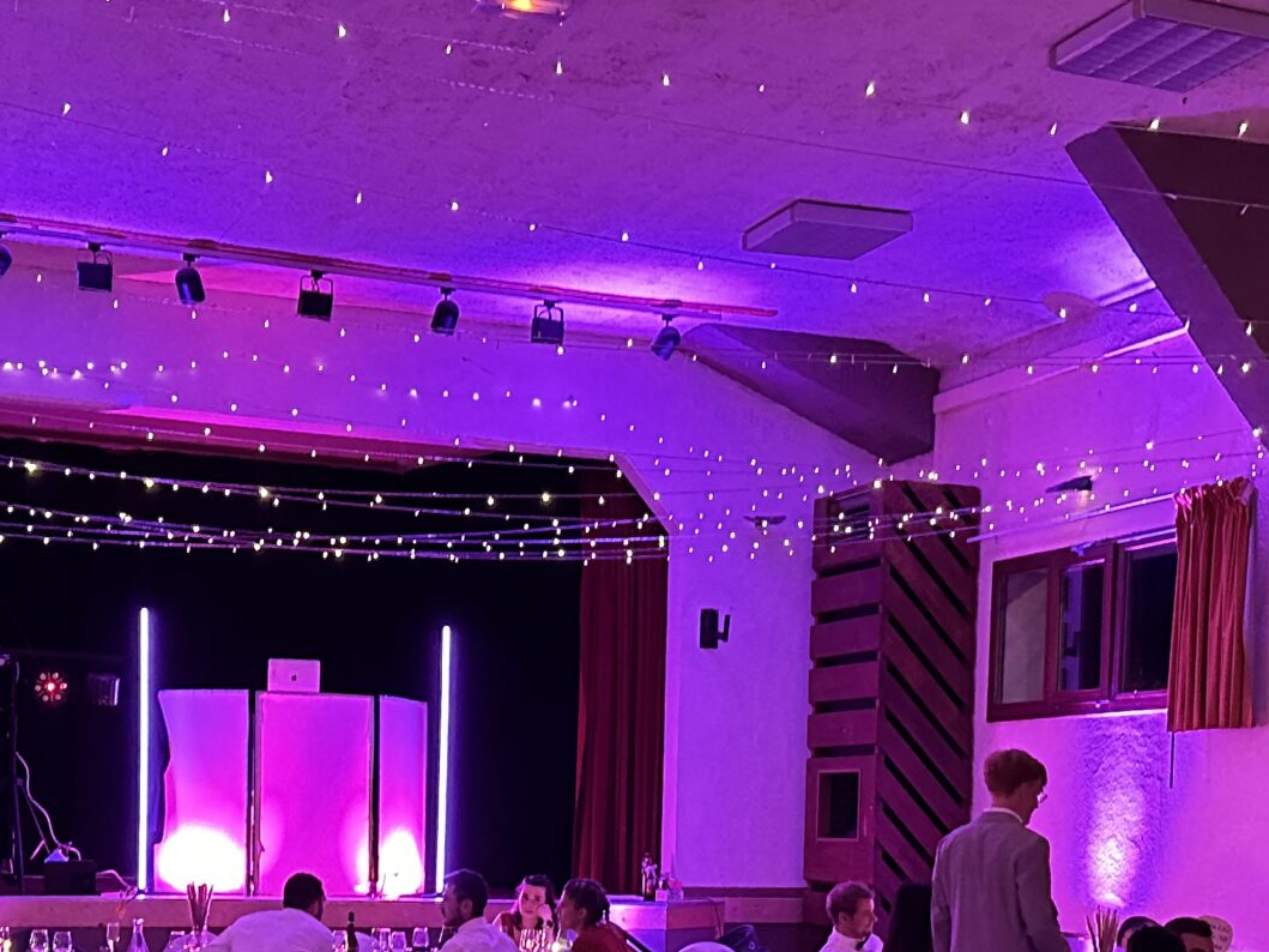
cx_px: 596
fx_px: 2126
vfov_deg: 24.5
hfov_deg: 33.2
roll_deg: -0.8
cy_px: 855
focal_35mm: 58
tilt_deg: -2.4
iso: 1250
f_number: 1.78
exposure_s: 1/30
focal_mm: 6.86
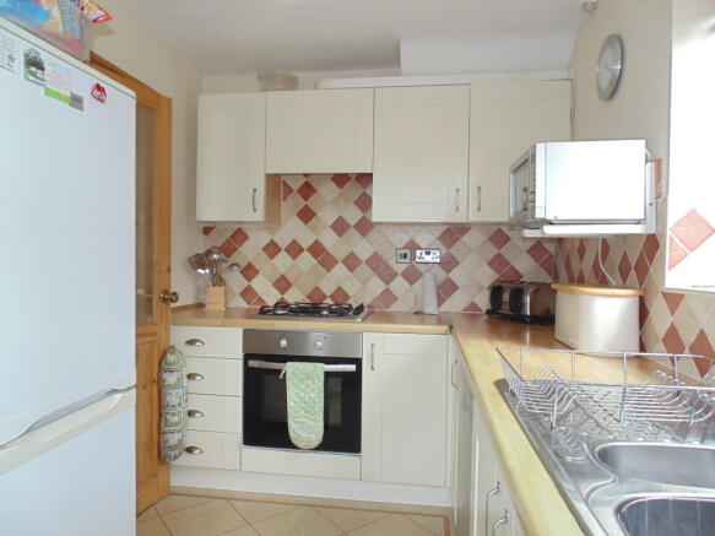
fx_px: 454
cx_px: 358
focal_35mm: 22
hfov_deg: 76.4
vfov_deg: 61.1
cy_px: 268
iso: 80
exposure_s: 1/30
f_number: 3.1
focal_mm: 4
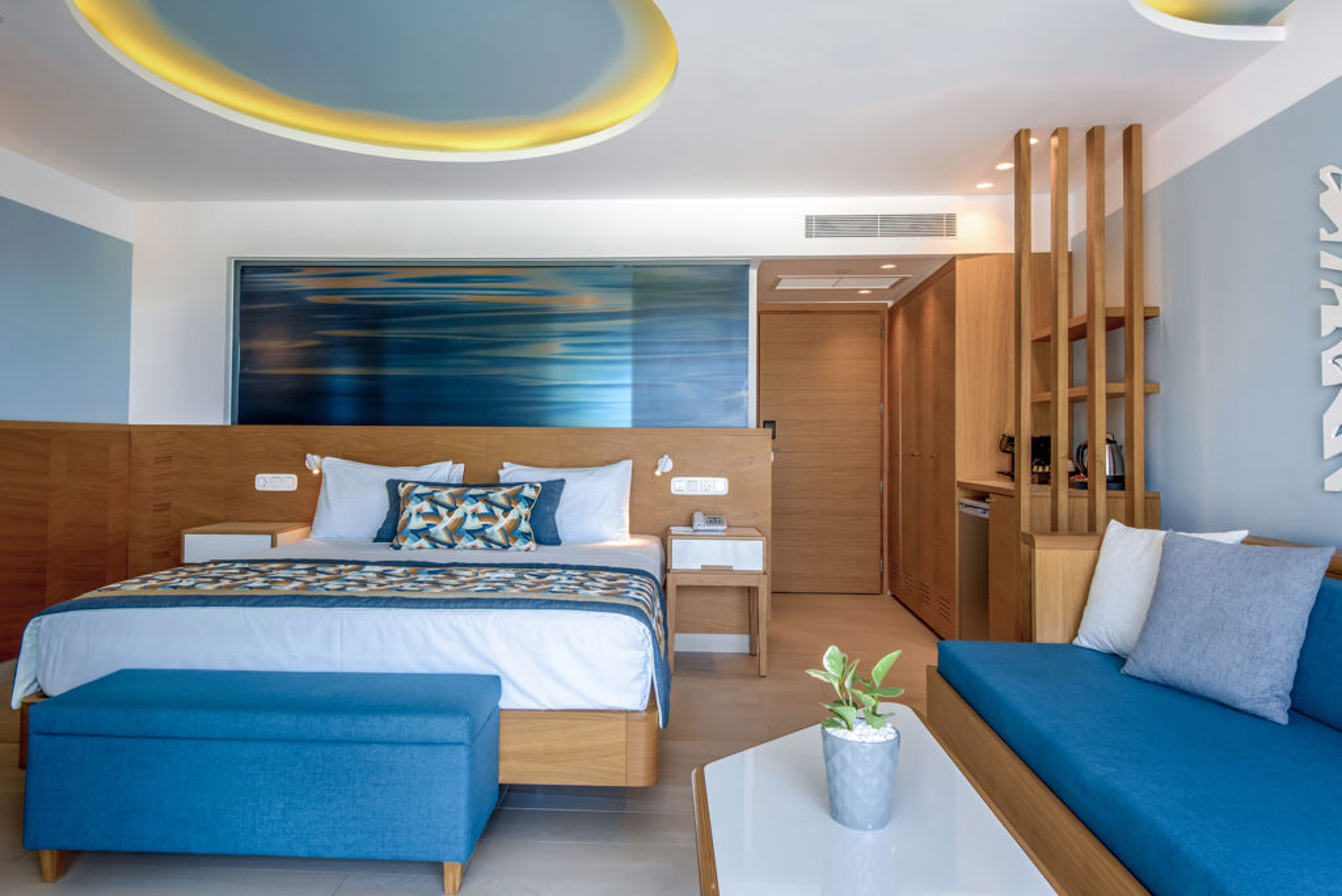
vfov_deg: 57.3
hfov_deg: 78.5
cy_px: 448
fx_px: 821
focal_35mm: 22
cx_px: 671
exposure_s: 1/30
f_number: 9
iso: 400
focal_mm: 22
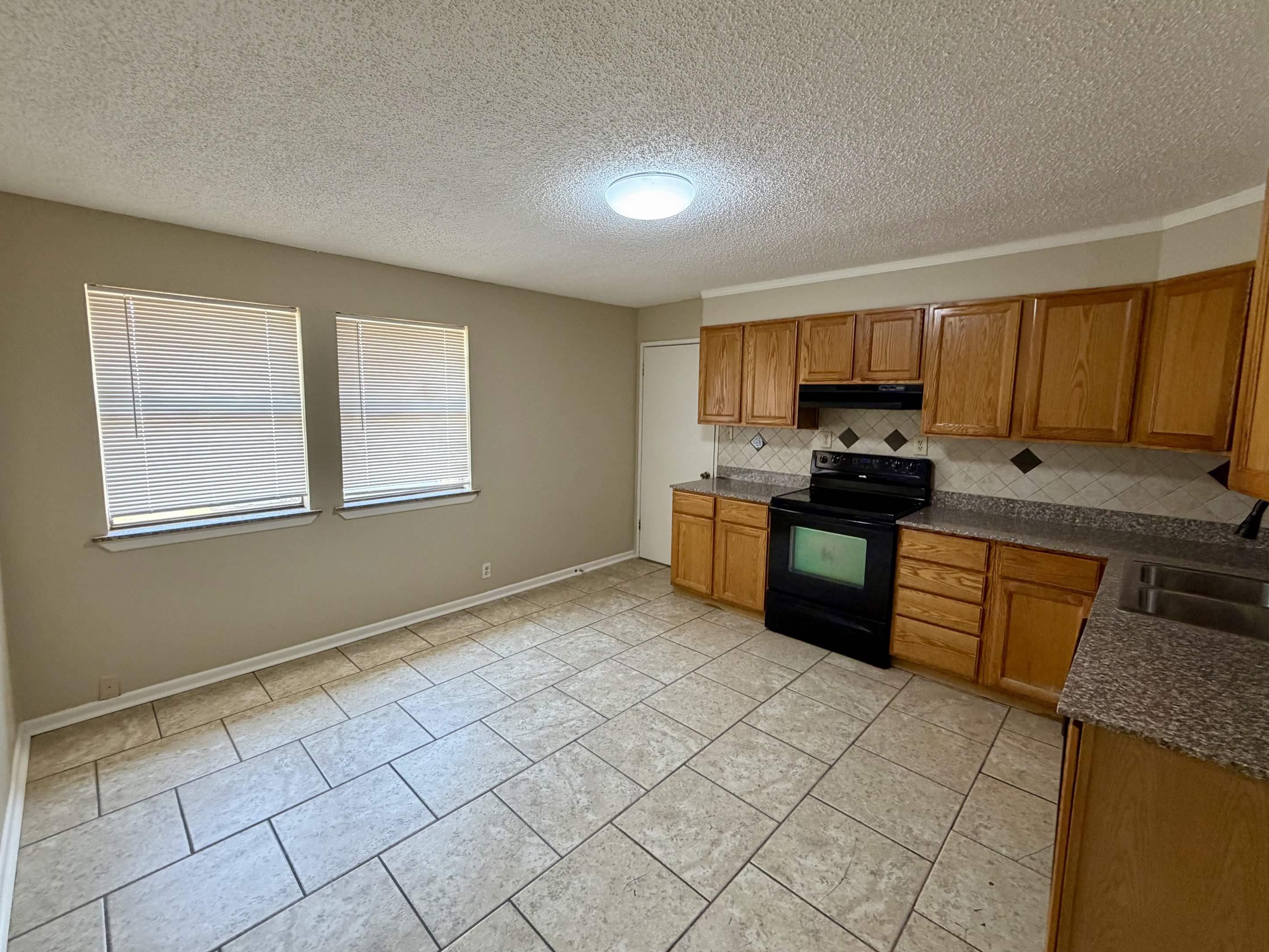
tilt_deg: -5.8
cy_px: 459
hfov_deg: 98.1
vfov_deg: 81.7
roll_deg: -0.5
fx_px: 550
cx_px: 612
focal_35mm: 15
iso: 250
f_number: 2.2
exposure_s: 1/120
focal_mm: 2.22
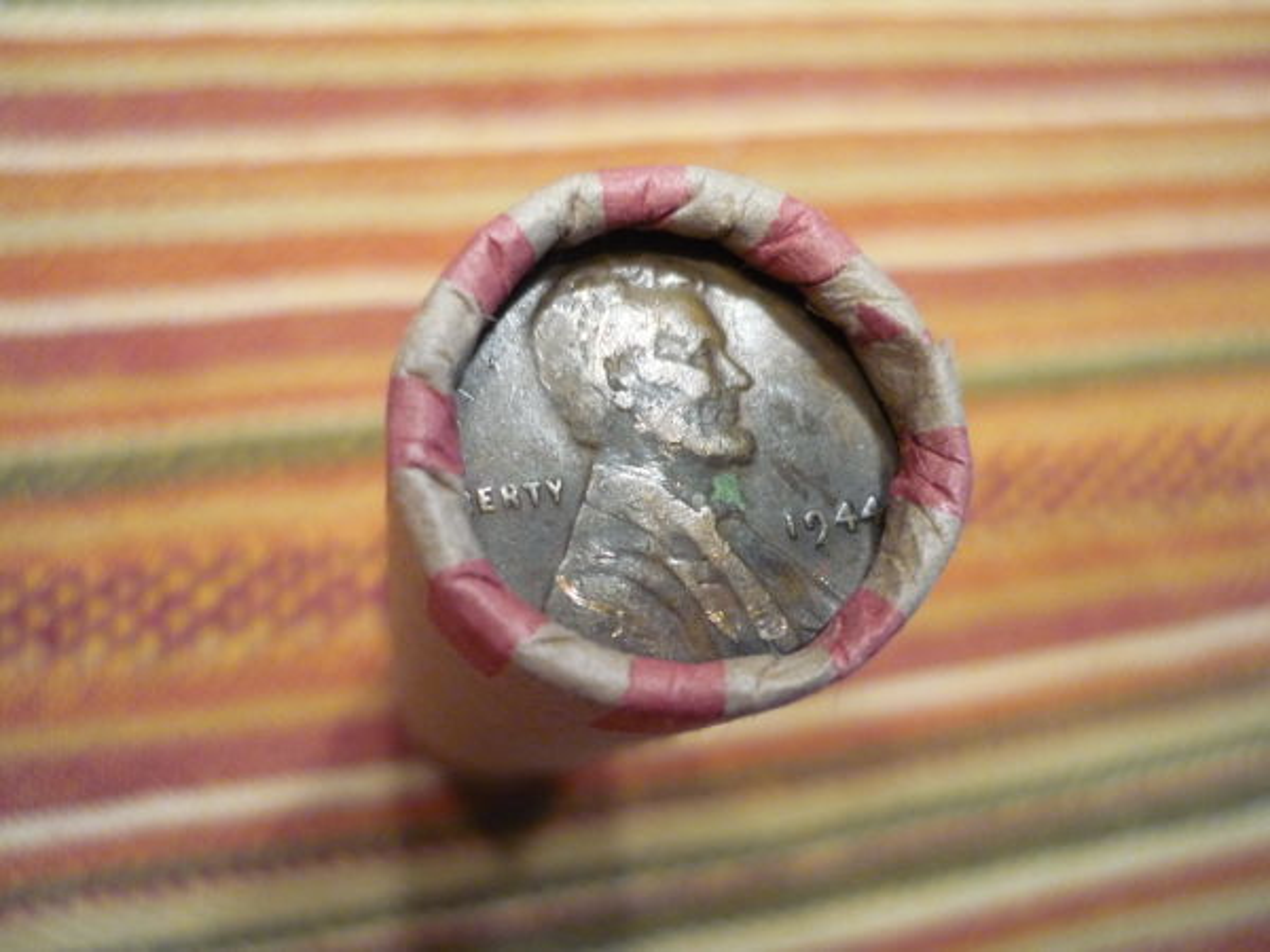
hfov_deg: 55.4
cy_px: 476
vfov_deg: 42.9
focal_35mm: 33
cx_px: 635
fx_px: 1211
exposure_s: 1/20
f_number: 2.8
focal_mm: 5.5
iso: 400
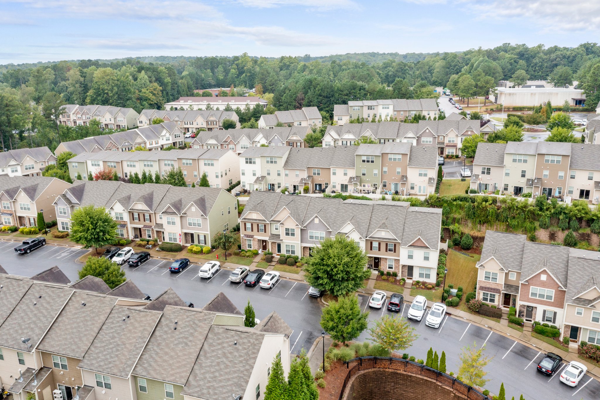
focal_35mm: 28
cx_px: 300
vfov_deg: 46.4
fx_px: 466
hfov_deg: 65.5
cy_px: 200
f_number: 8
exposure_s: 1/100
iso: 100
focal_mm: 10.26
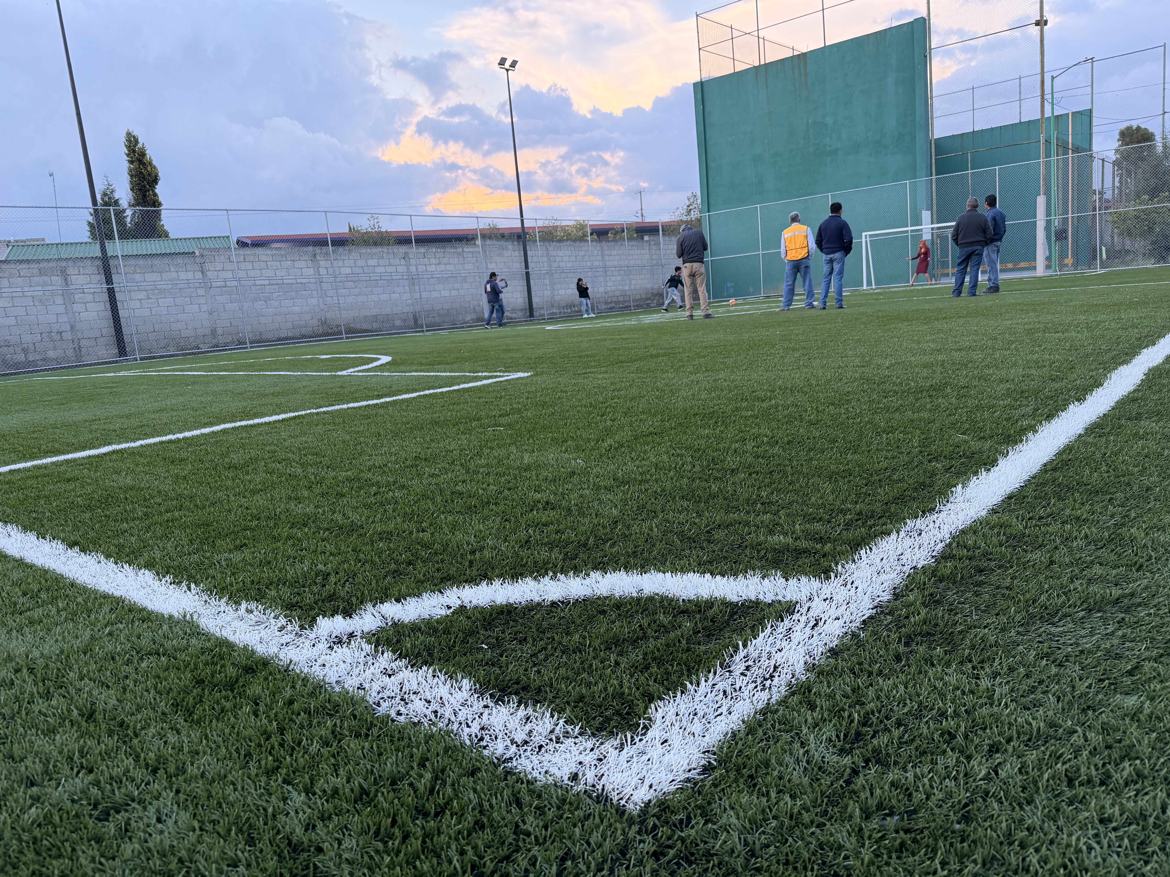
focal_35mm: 24
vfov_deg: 56.8
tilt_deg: -9.5
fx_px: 811
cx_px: 585
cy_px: 438
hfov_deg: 71.6
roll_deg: +5.8
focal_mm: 6.76
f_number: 1.78
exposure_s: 1/121
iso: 200
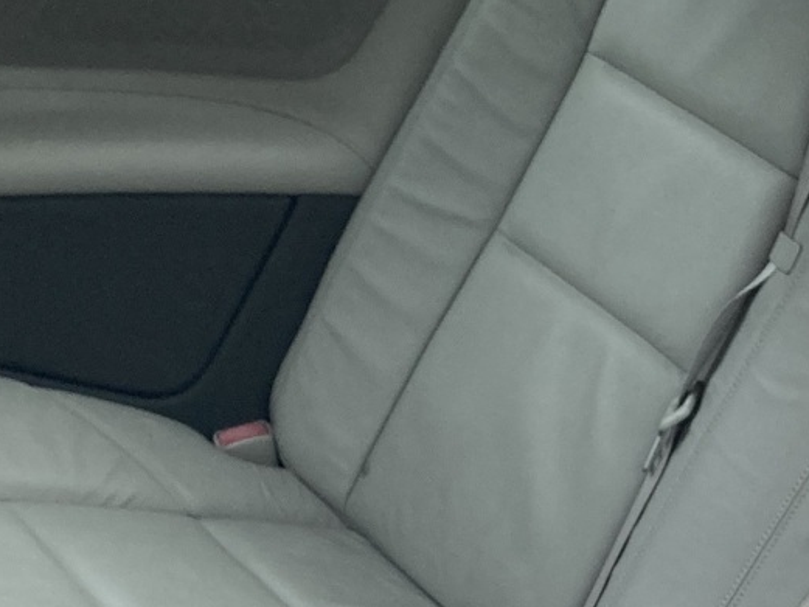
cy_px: 806
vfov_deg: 16.2
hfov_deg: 22.4
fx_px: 2010
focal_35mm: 86
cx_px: 651
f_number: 1.8
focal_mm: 3.99
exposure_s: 1/60
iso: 100
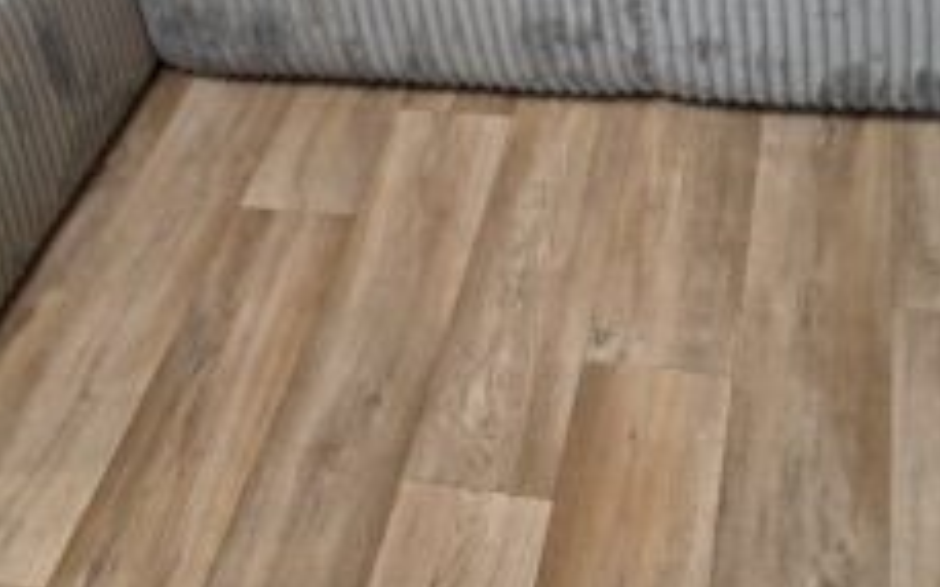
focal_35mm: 64
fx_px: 1639
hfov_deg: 31.9
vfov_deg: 18.6
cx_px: 374
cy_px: -213
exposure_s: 1/100
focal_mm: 6.3
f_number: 1.7
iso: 320
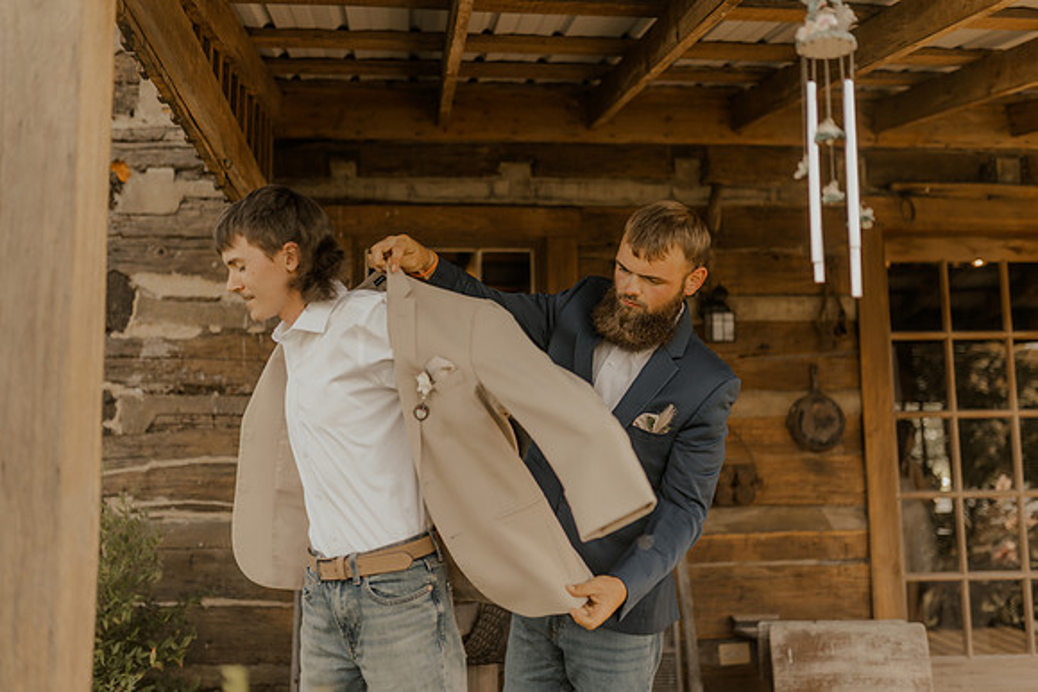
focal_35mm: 37
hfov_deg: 51.9
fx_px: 1067
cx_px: 526
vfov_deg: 36.0
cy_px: 334
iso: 125
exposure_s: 1/800
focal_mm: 35
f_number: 1.4
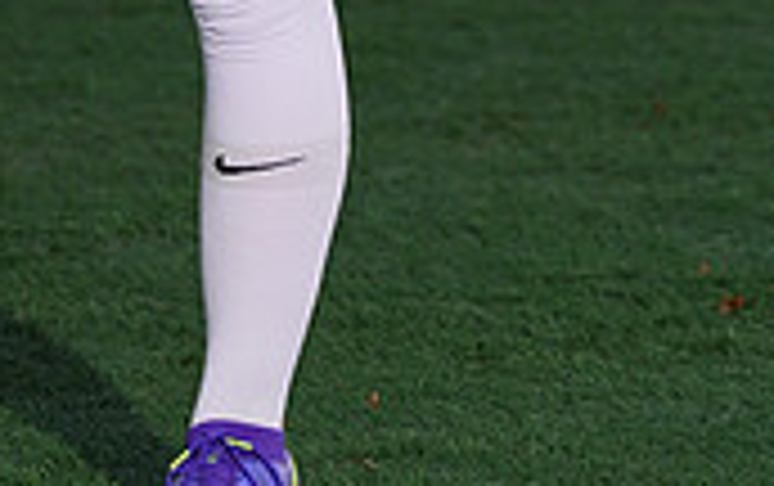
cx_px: 20
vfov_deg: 1.8
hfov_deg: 2.9
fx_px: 15377
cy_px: -464
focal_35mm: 728
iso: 320
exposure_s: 1/200
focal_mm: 212
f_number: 5.6
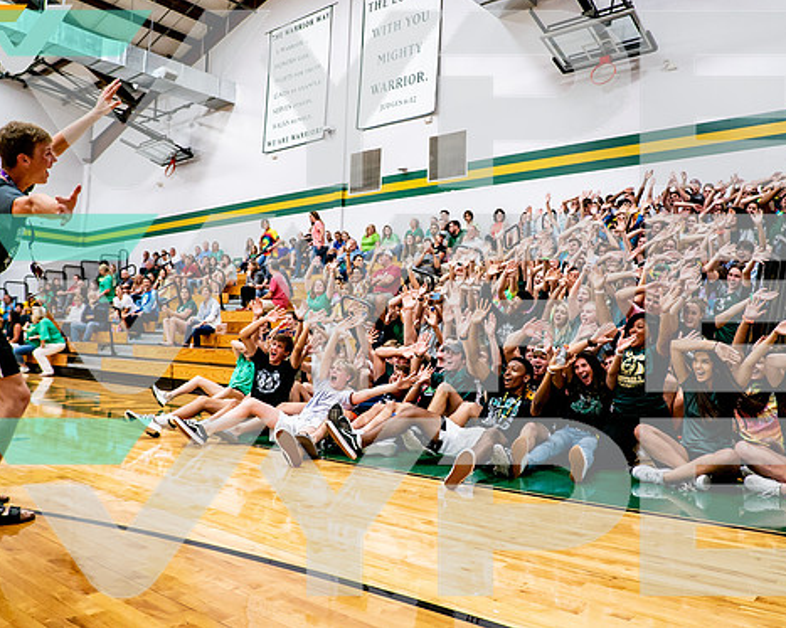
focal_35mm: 28
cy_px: 304
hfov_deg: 62.2
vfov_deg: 51.5
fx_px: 651
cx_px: 411
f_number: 2.8
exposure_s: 1/750
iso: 2500
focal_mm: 24
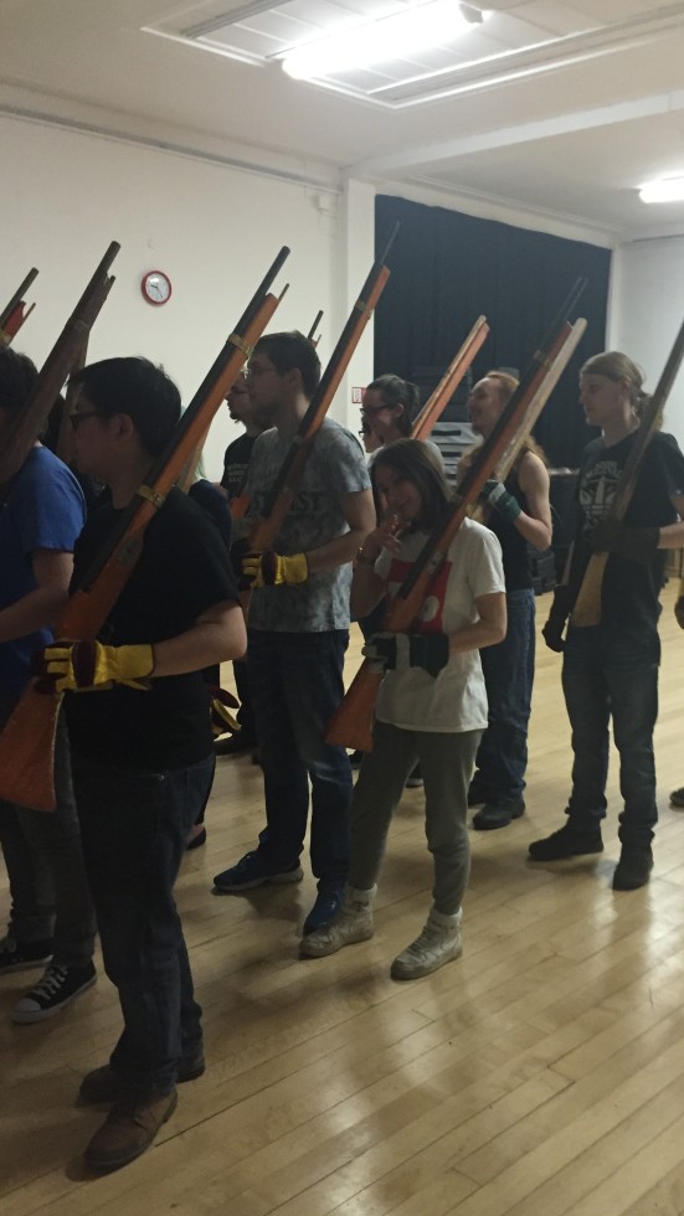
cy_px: 612
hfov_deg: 35.4
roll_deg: +0.1
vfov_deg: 59.5
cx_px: 437
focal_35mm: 33
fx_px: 1064
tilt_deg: -8.6
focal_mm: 4.15
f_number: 2.2
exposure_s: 1/33
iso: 250
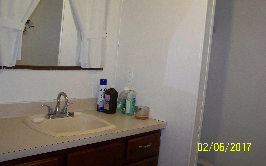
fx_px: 297
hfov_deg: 48.2
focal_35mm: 41
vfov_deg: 31.2
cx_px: 131
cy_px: 72
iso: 200
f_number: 2.8
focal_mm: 6.3
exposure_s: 1/40
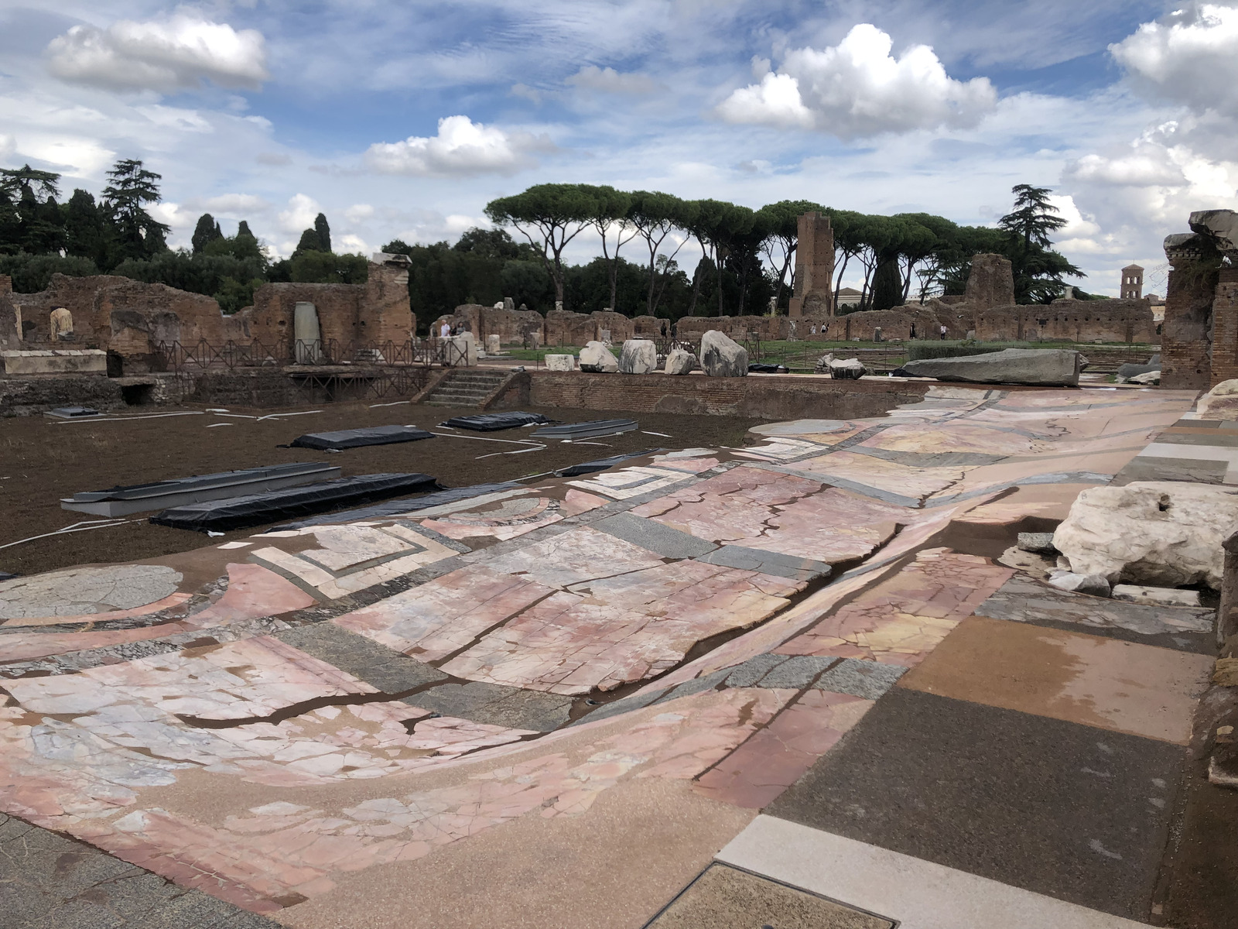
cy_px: 464
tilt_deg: -7.9
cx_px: 619
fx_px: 1001
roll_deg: +0.8
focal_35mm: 28
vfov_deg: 49.7
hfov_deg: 63.4
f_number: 1.8
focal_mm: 4
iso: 20
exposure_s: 1/1548
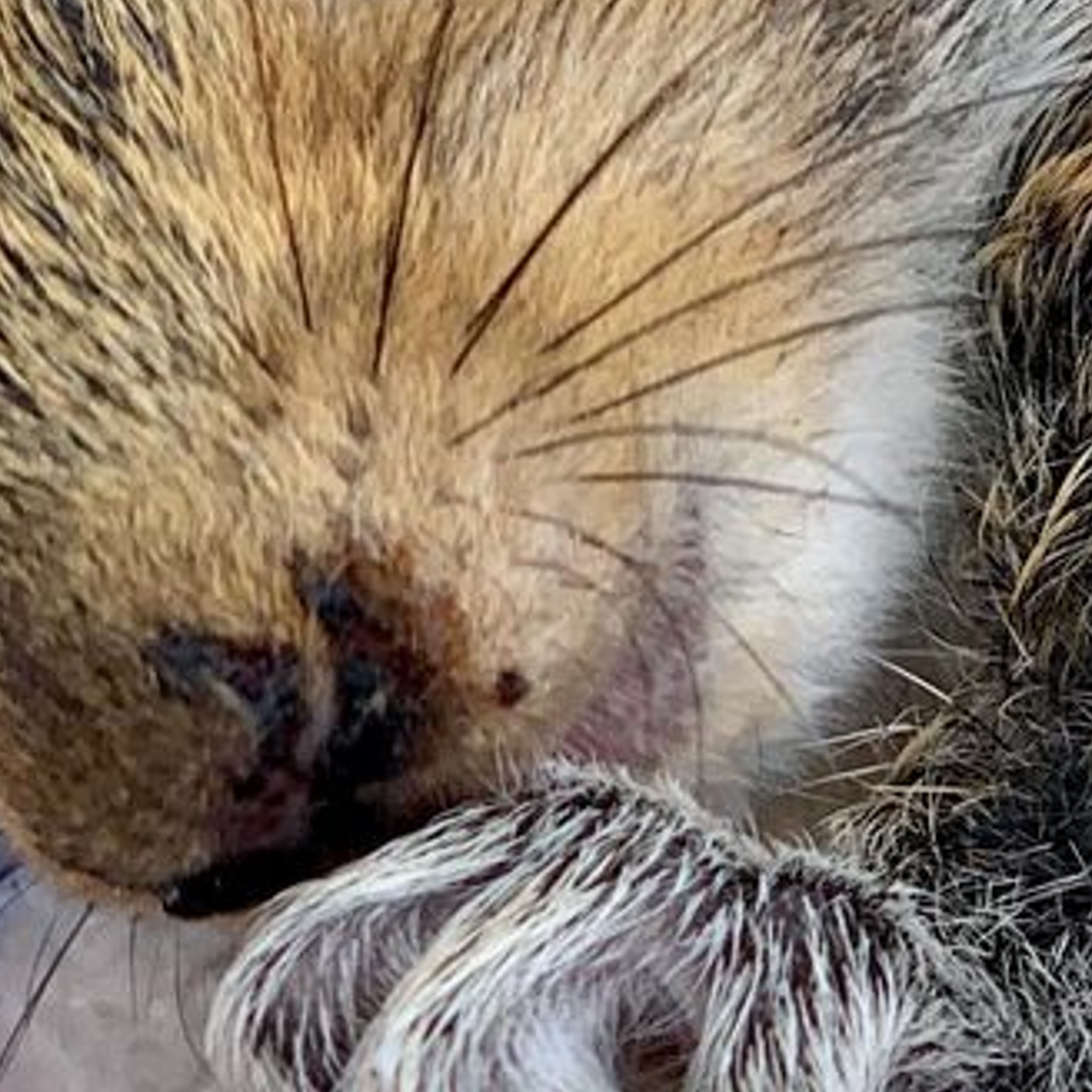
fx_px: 8530
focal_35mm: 239
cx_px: 403
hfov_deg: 7.3
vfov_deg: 7.3
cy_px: 638
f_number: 2.4
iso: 16
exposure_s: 1/282
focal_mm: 6
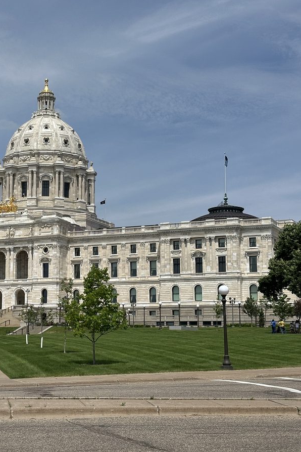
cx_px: 51
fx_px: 840
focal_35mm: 67
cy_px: 227
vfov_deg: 30.1
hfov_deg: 20.0
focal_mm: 6.86
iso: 64
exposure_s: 1/8929
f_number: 1.78
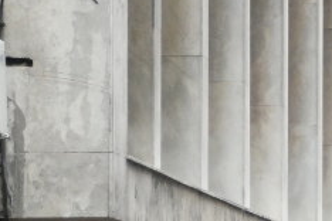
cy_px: 363
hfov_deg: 4.8
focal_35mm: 430
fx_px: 3965
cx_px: 433
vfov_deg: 3.2
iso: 2500
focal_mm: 62
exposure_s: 1/4000
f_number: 2.8
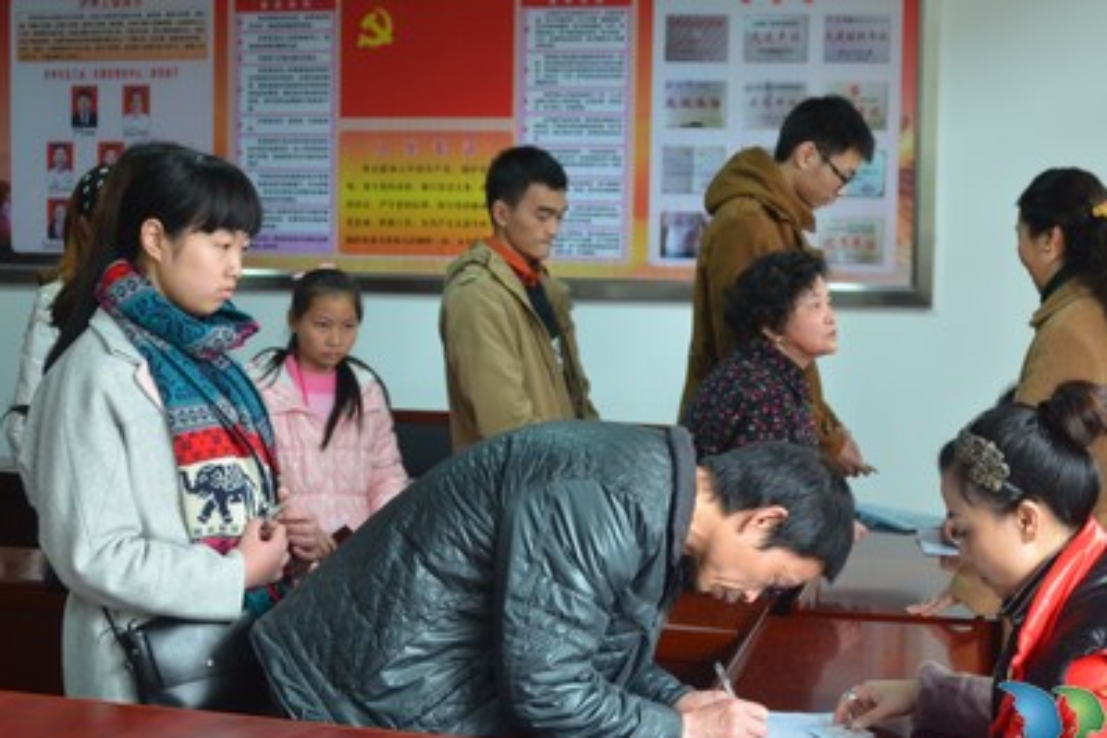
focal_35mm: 60
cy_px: 348
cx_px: 663
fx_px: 1845
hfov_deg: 33.3
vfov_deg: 22.6
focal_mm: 32
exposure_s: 1/60
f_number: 3.8
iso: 800
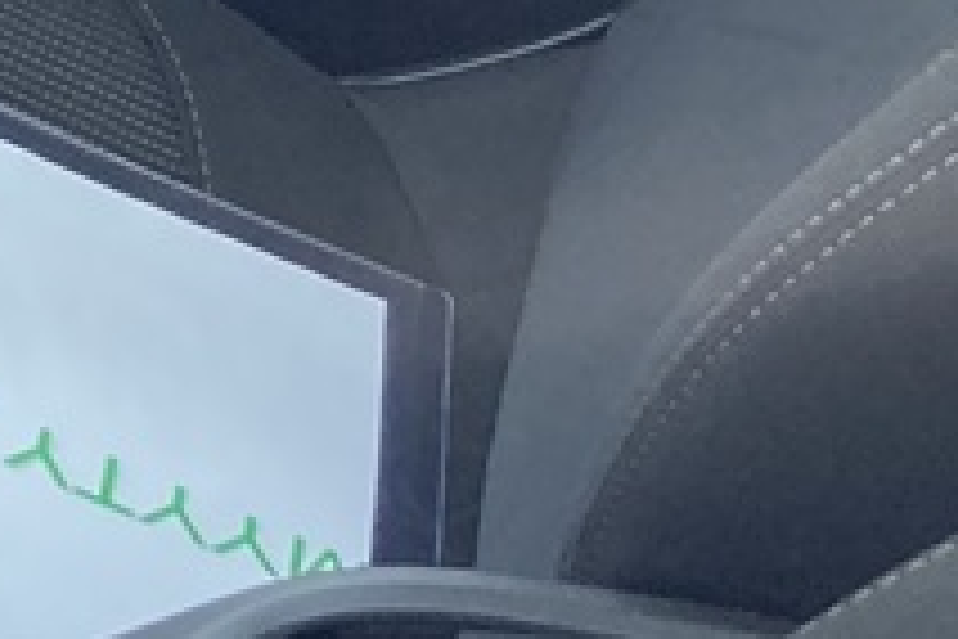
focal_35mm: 197
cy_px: 702
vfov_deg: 6.9
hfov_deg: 8.6
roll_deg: +4.7
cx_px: -1938
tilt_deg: -34.7
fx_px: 5242
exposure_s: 1/121
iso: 50
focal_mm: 3.99
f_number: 1.8
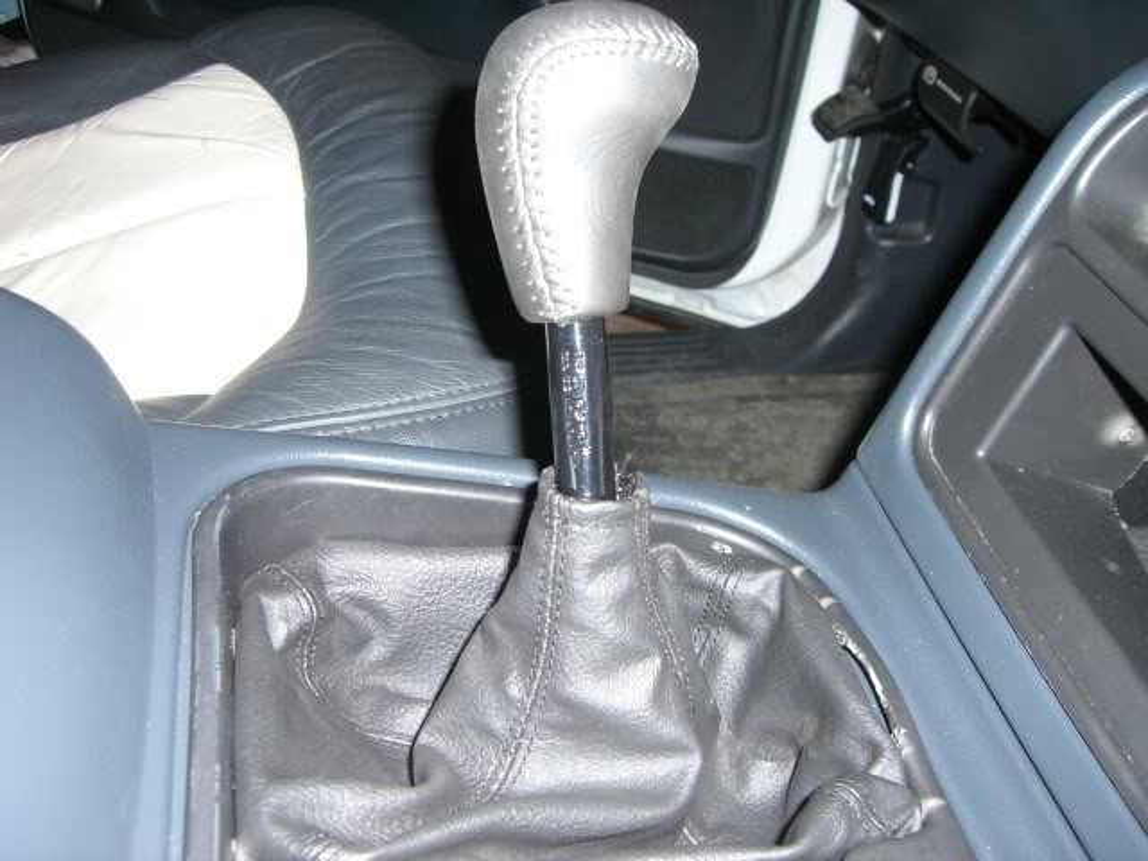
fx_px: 1260
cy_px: 430
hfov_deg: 49.0
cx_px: 574
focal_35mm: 38
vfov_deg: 37.7
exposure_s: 1/60
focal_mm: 6.2
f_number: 2.7
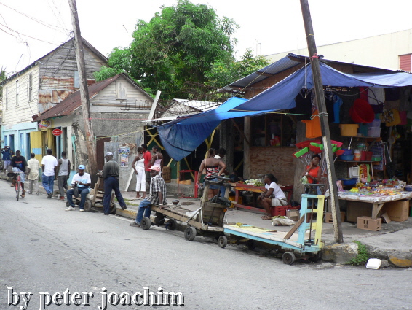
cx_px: 206
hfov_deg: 52.6
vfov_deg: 40.7
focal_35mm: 35
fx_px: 417
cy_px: 155
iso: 100
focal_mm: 6
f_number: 2.8
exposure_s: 1/30
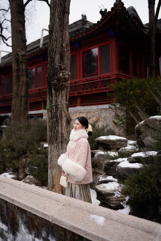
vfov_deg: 54.4
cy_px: 120
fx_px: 235
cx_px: 80
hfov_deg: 37.9
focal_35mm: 35
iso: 100
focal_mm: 35
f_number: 1.4
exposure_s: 1/800
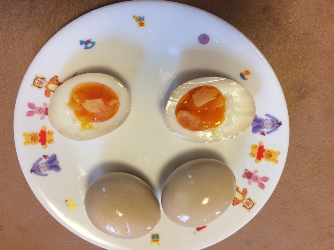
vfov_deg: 48.2
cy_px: 125
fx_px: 280
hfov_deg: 61.7
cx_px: 167
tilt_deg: -71.9
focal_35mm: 29
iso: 50
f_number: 2.2
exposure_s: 1/30
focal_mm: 4.15
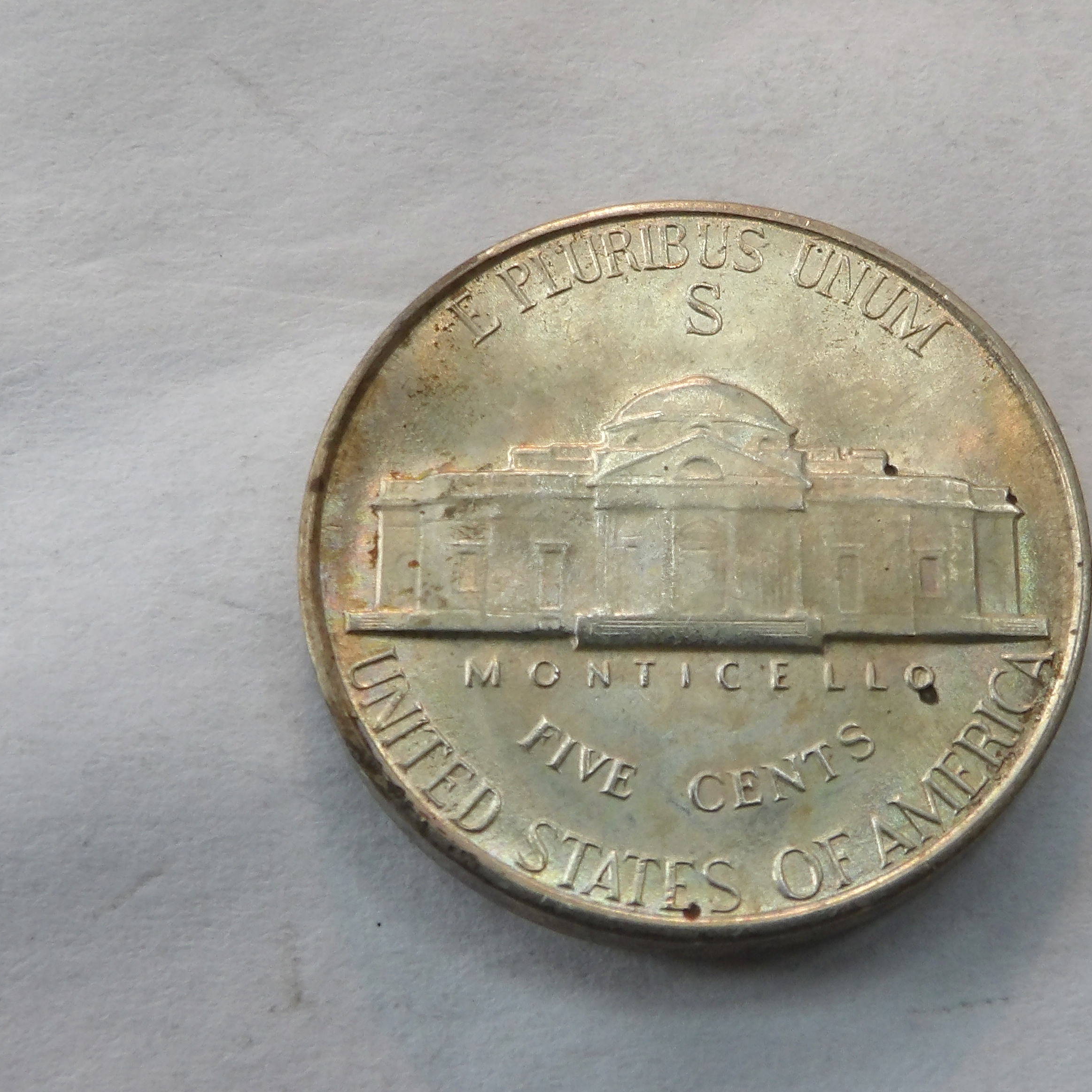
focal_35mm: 67
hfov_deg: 25.6
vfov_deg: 25.7
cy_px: 540
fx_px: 2391
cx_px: 680
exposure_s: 1/26
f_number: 4.5
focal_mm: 6.2
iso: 200
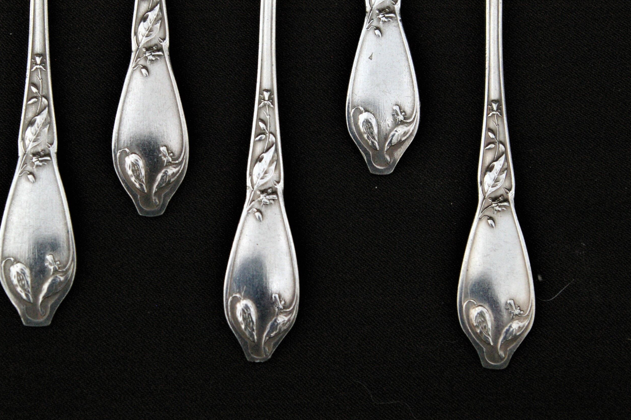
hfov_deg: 41.8
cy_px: 171
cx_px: 270
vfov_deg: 28.5
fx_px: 823
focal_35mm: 47
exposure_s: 1/350
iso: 1600
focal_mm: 26
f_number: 8
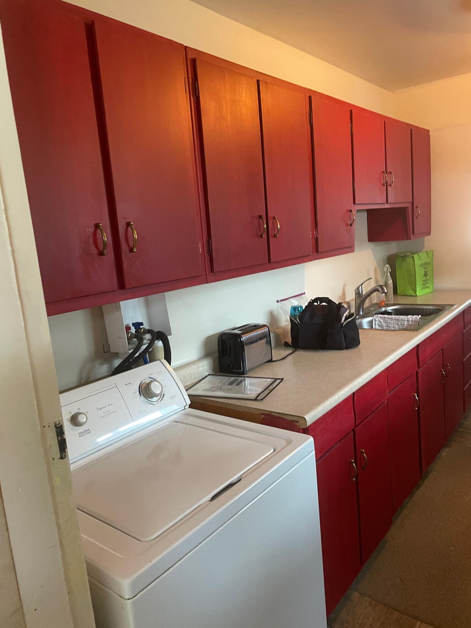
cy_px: 314
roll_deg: +6.2
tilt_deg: -12.7
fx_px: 472
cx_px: 236
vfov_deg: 67.3
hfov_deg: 53.1
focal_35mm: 26
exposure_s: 1/60
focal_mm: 4.2
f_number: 1.6
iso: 320
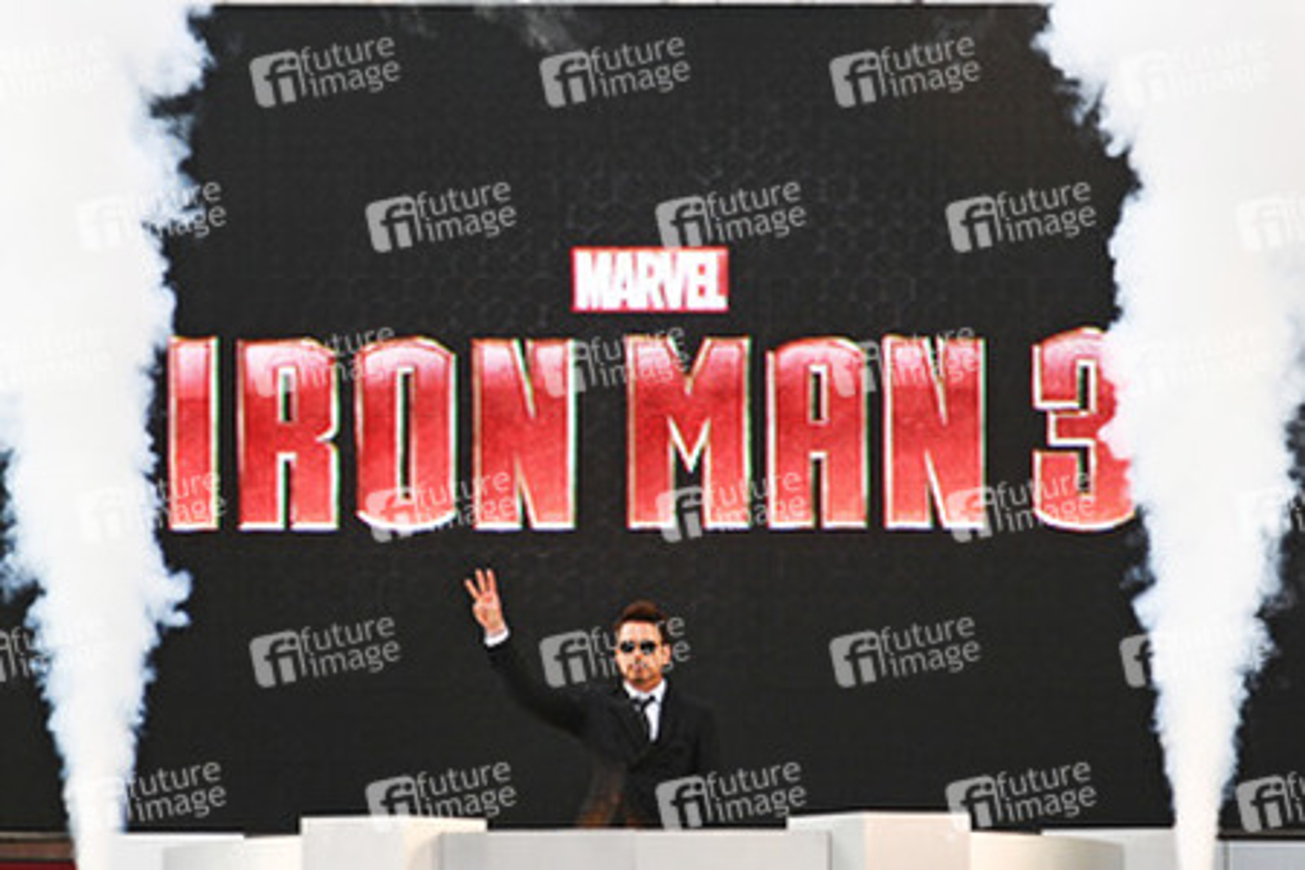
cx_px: 652
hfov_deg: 6.9
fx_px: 10874
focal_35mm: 300
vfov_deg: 4.6
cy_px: 435
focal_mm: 200
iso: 320
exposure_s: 1/200
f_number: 5.6
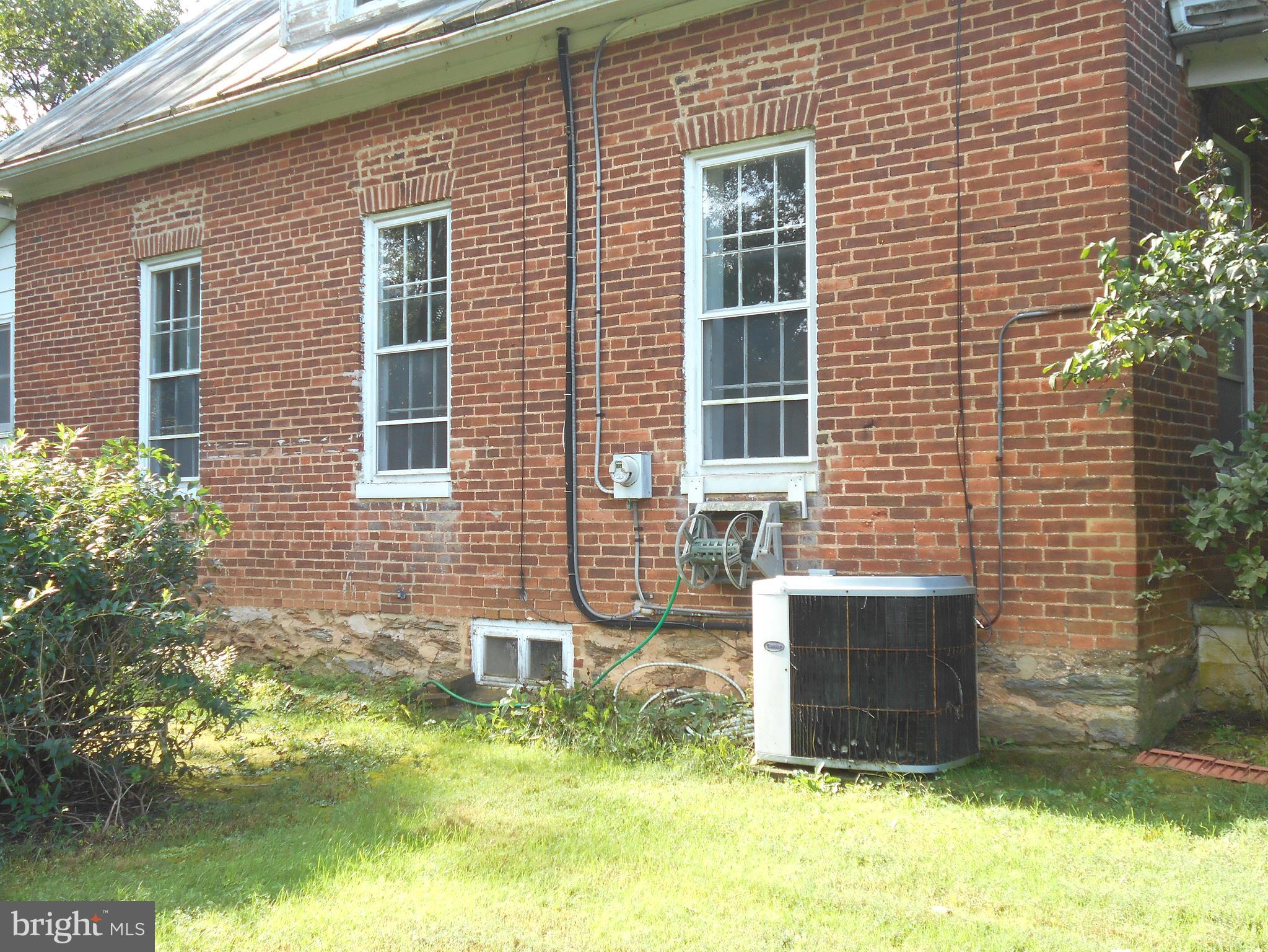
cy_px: 476
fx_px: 1356
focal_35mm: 37
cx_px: 634
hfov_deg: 50.1
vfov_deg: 38.7
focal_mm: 6.7
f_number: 3.9
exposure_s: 1/125
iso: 80
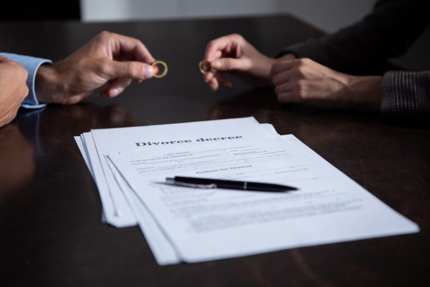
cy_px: 144
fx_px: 837
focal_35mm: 70
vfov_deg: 19.5
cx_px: 215
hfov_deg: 28.8
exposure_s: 1/200
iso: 100
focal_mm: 70
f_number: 3.5
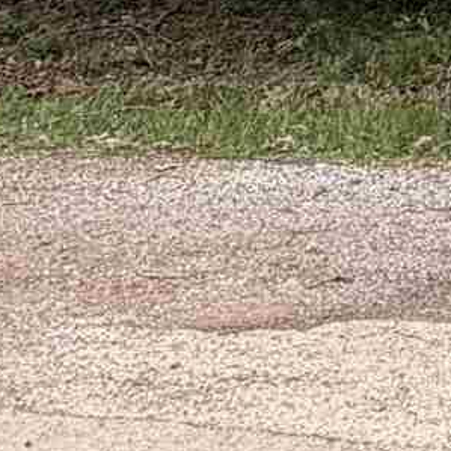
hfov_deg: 11.1
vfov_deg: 10.5
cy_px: -831
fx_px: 1872
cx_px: 1137
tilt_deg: +19.8
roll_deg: +0.2
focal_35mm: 127
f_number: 2.2
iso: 50
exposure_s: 1/502
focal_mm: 2.22
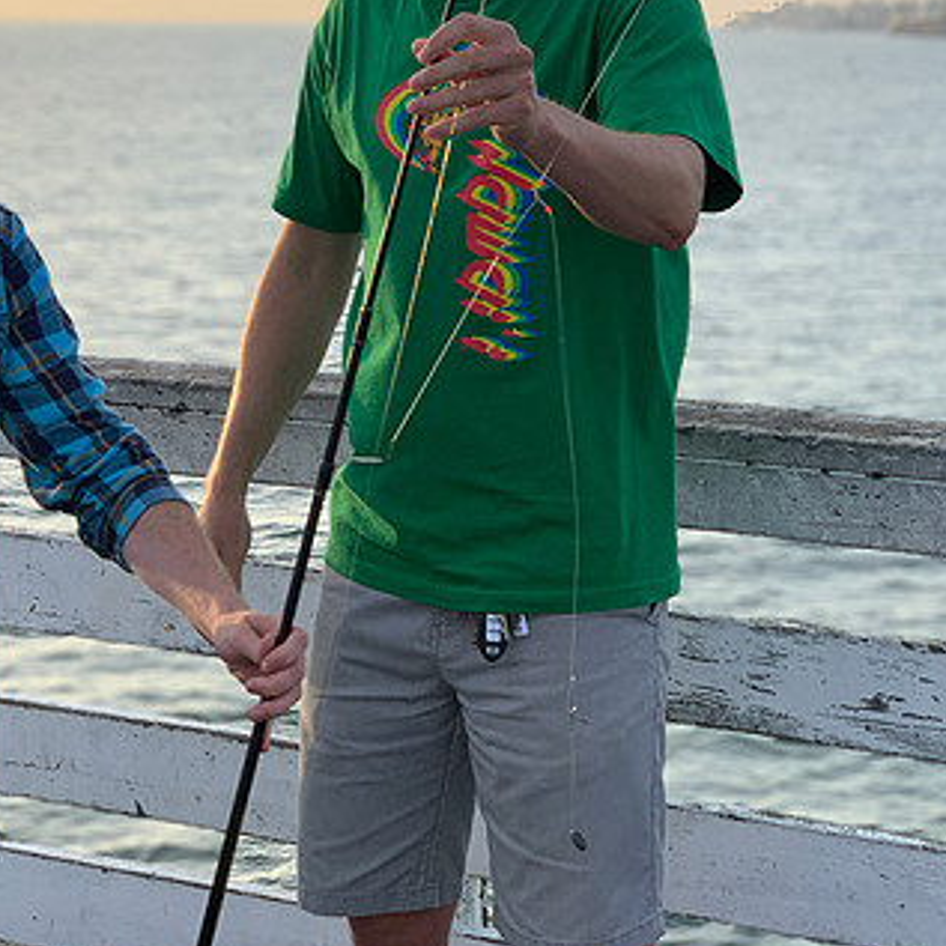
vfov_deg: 20.6
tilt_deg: -6.7
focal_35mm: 84
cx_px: 361
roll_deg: +0.5
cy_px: 327
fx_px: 2597
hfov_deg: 20.6
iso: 16
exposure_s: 1/311
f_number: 2.4
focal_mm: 6
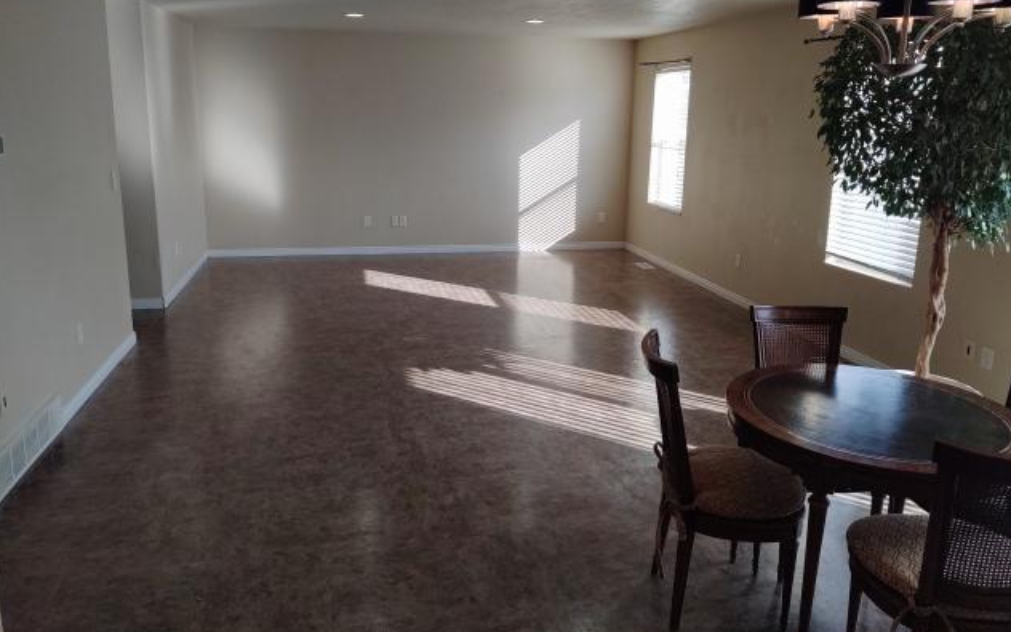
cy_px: 267
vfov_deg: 43.0
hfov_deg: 64.6
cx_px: 506
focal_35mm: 29
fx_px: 799
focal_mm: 4.75
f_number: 1.7
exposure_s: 1/470
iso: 100
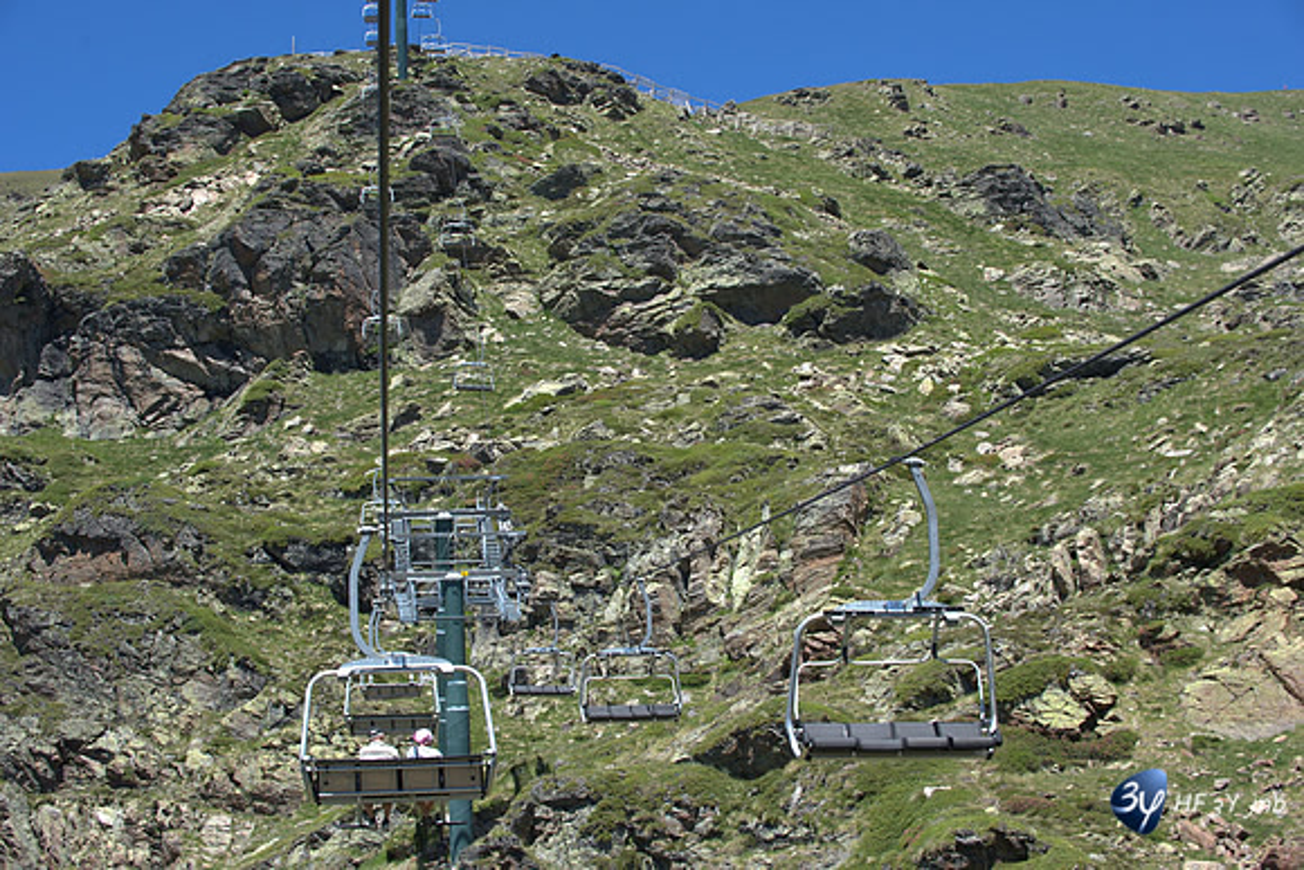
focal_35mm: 70
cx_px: 652
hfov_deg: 28.8
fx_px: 2536
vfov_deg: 19.5
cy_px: 435
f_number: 10
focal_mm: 70
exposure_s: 1/400
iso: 400
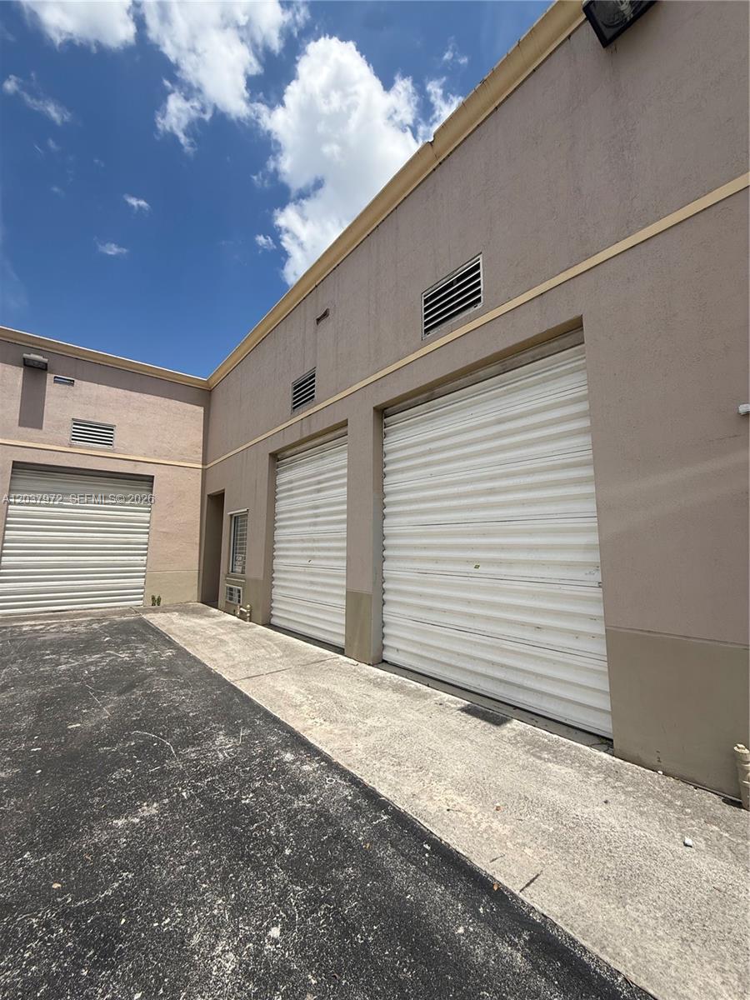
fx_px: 404
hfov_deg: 85.7
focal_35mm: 14
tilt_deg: +9.3
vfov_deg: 102.1
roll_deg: +0.1
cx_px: 375
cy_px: 500
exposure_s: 1/3460
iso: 50
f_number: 2.2
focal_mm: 2.22
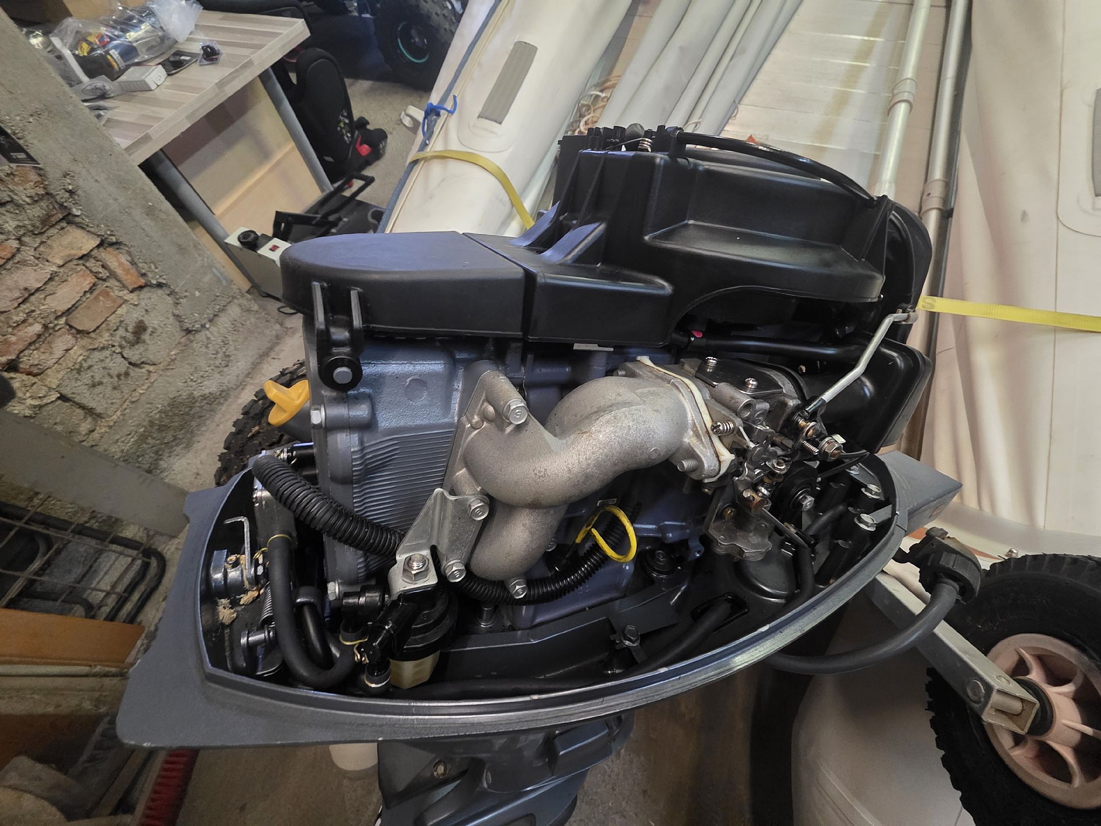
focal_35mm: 13
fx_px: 413
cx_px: 550
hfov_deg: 106.2
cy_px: 413
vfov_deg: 89.9
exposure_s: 1/50
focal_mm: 2.2
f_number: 1.9
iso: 640
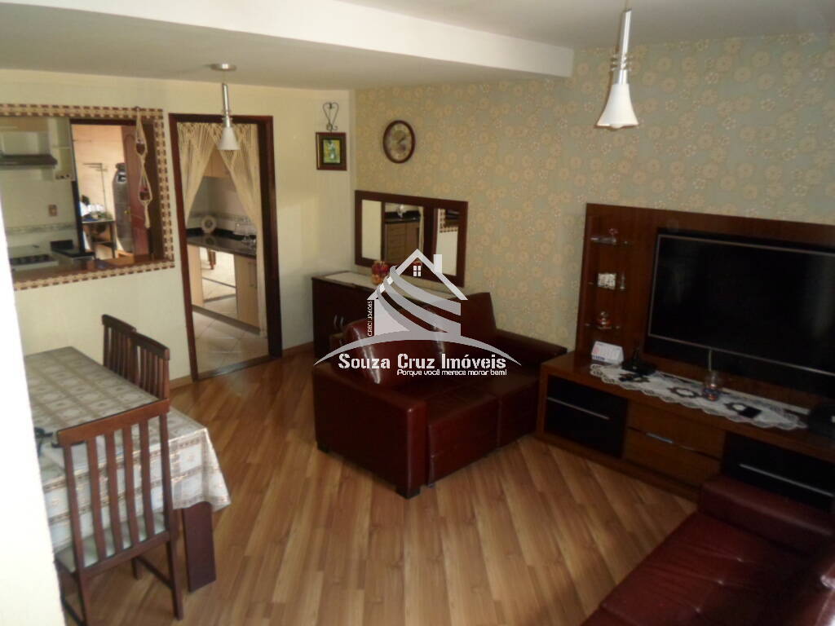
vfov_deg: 54.9
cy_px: 313
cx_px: 418
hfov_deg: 69.4
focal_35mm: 25
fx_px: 603
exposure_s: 1/30
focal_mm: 4.5
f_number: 2.5
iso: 160
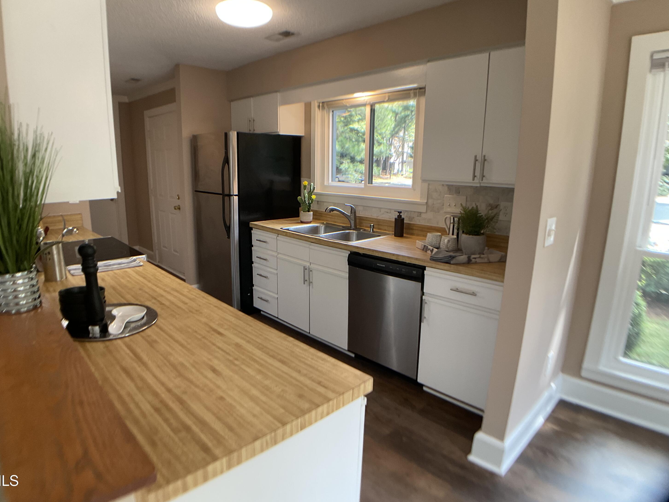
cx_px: 323
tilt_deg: -12.4
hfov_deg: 60.0
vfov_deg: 46.8
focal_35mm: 30
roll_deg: -0.4
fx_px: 580
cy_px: 245
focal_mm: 3
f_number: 1.8
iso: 64
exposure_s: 1/60
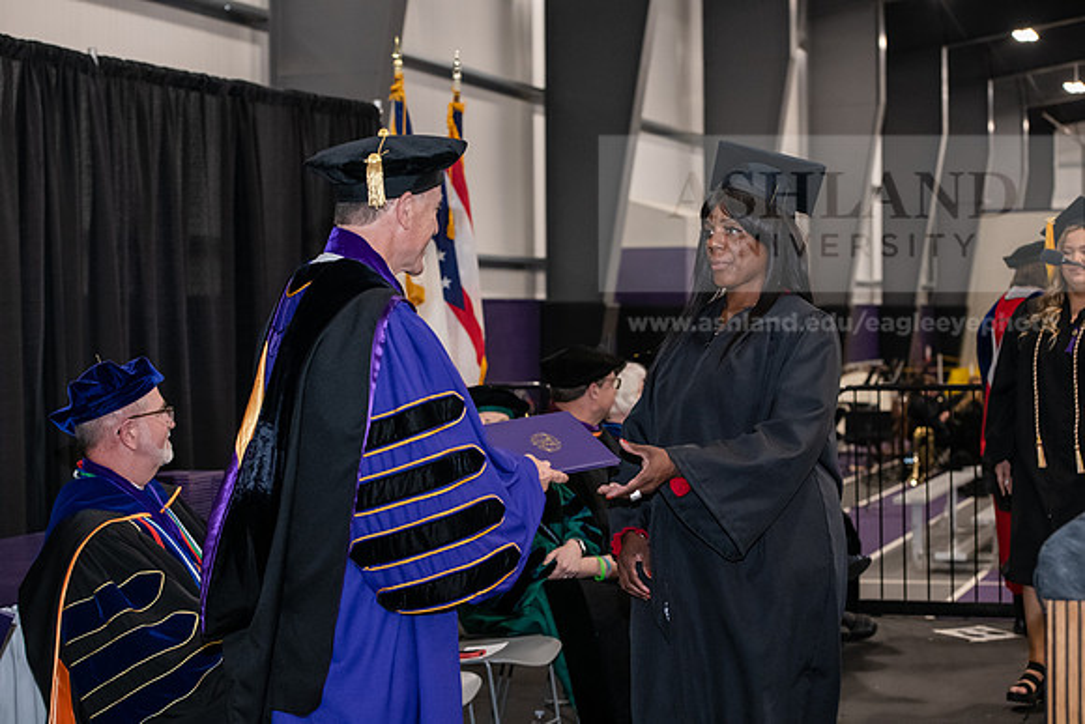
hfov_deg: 28.8
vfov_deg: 19.5
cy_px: 362
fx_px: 2110
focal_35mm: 70
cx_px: 542
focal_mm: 70
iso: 2500
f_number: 5
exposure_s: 1/200
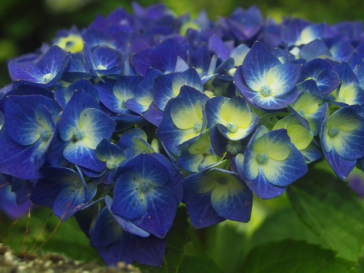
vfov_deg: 18.9
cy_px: 137
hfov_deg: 25.0
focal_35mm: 78
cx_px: 207
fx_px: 820
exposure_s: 1/80
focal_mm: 41
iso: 200
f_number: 7.1
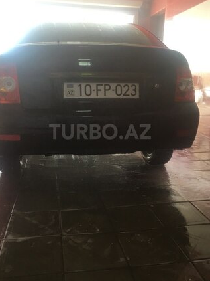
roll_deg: -1.1
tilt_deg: -12.7
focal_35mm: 34
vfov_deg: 53.9
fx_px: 275
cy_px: 132
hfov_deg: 41.8
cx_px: 100
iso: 32
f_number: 2.2
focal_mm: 4.15
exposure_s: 1/33
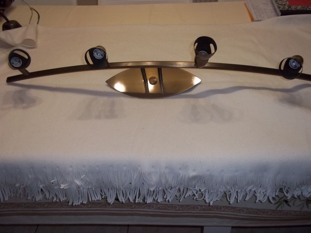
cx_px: 156
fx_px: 323
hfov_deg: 51.4
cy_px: 116
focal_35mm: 36
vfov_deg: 39.7
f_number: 3.1
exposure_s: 1/30
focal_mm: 6.5
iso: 160
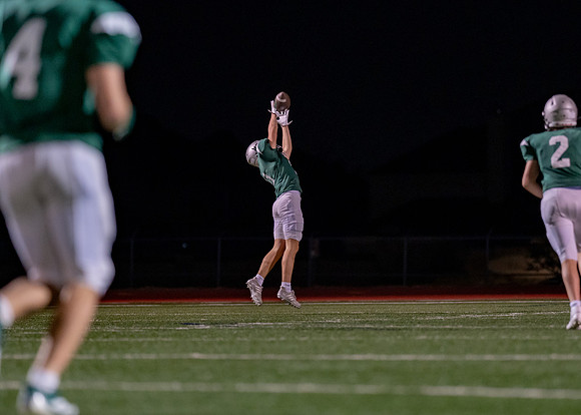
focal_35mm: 237
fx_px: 3917
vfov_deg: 6.1
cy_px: 227
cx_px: 328
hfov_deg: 8.5
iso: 2000
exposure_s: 1/1000
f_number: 1.8
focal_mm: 135
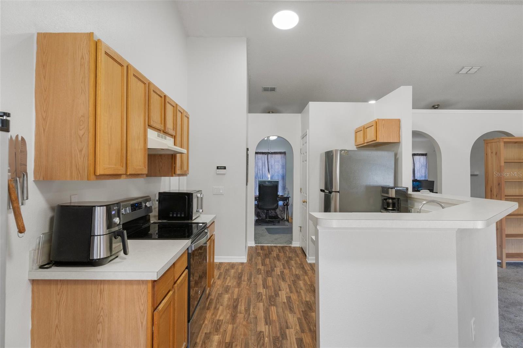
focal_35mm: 21
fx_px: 305
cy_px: 174
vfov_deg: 59.5
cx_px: 262
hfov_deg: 81.2
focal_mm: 14
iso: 320
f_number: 8
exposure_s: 1/4
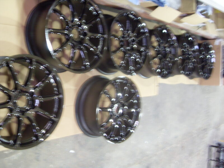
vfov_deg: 40.7
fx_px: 226
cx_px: 112
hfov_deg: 52.6
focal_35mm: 35
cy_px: 84
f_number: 2.8
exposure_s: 1/8
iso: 200
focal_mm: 6.3
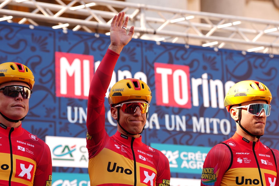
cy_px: 93
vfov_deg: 12.8
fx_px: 829
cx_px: 140
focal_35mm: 107
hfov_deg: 19.1
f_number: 4
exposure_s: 1/500
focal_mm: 107
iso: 200
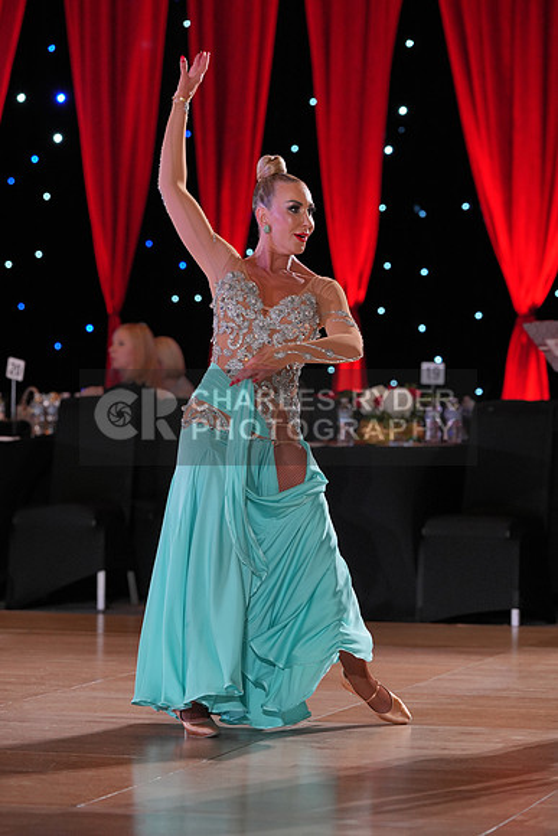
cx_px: 279
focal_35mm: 133
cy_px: 418
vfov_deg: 15.4
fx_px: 3090
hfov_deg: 10.3
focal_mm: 133
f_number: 4
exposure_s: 1/400
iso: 1600
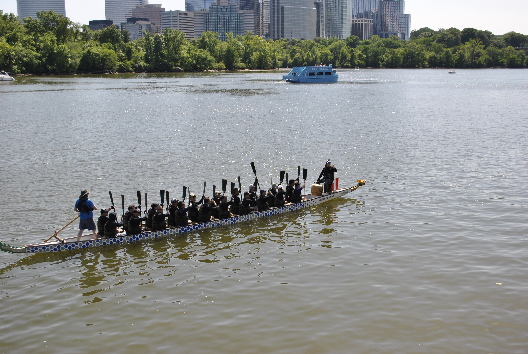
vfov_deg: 34.3
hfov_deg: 49.5
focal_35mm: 39
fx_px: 573
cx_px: 264
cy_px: 177
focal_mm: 26
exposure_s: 1/500
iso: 100
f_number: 5
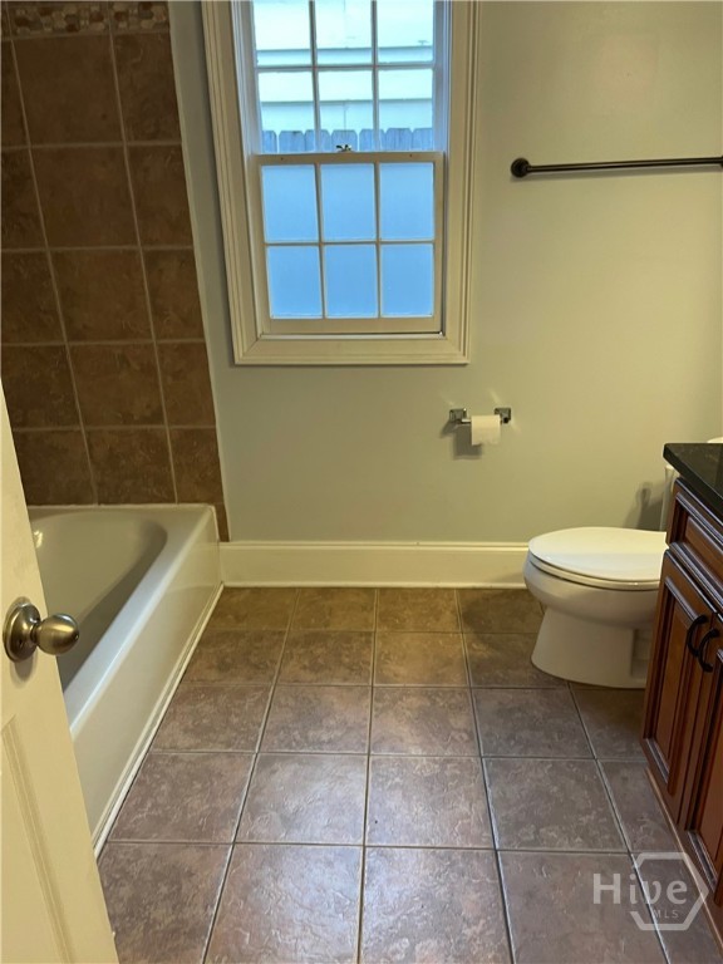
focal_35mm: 26
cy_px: 482
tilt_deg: -21.9
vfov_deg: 67.3
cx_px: 362
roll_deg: +3.0
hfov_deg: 53.1
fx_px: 724
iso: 125
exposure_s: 1/60
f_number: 1.6
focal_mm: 5.1
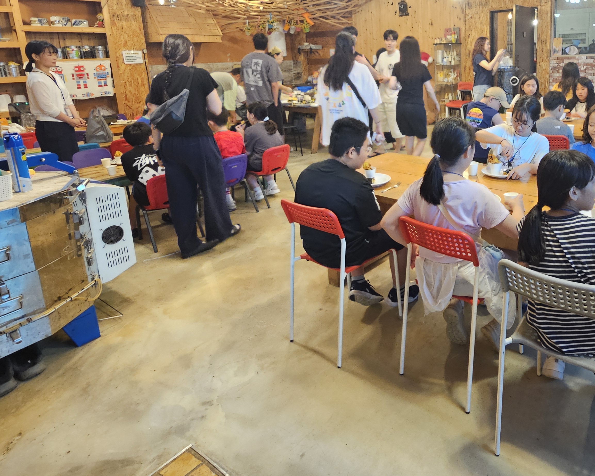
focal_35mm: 22
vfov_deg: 60.7
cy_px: 139
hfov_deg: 70.9
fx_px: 387
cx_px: 433
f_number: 2.2
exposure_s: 1/40
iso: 320
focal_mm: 2.2
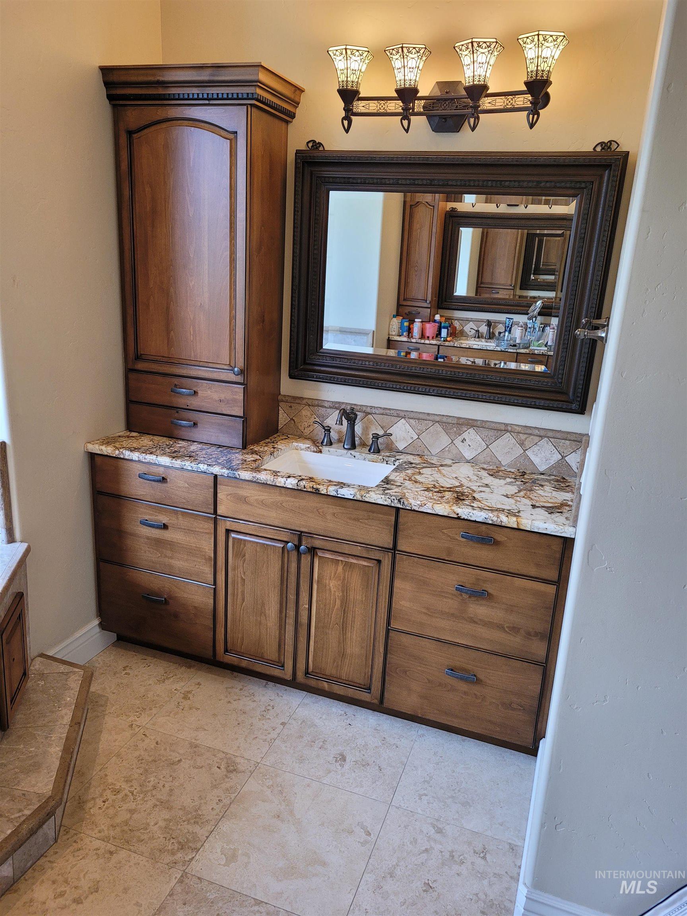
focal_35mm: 26
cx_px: 344
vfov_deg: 67.3
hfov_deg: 53.1
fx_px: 688
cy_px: 458
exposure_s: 1/120
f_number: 1.8
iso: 200
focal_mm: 5.4
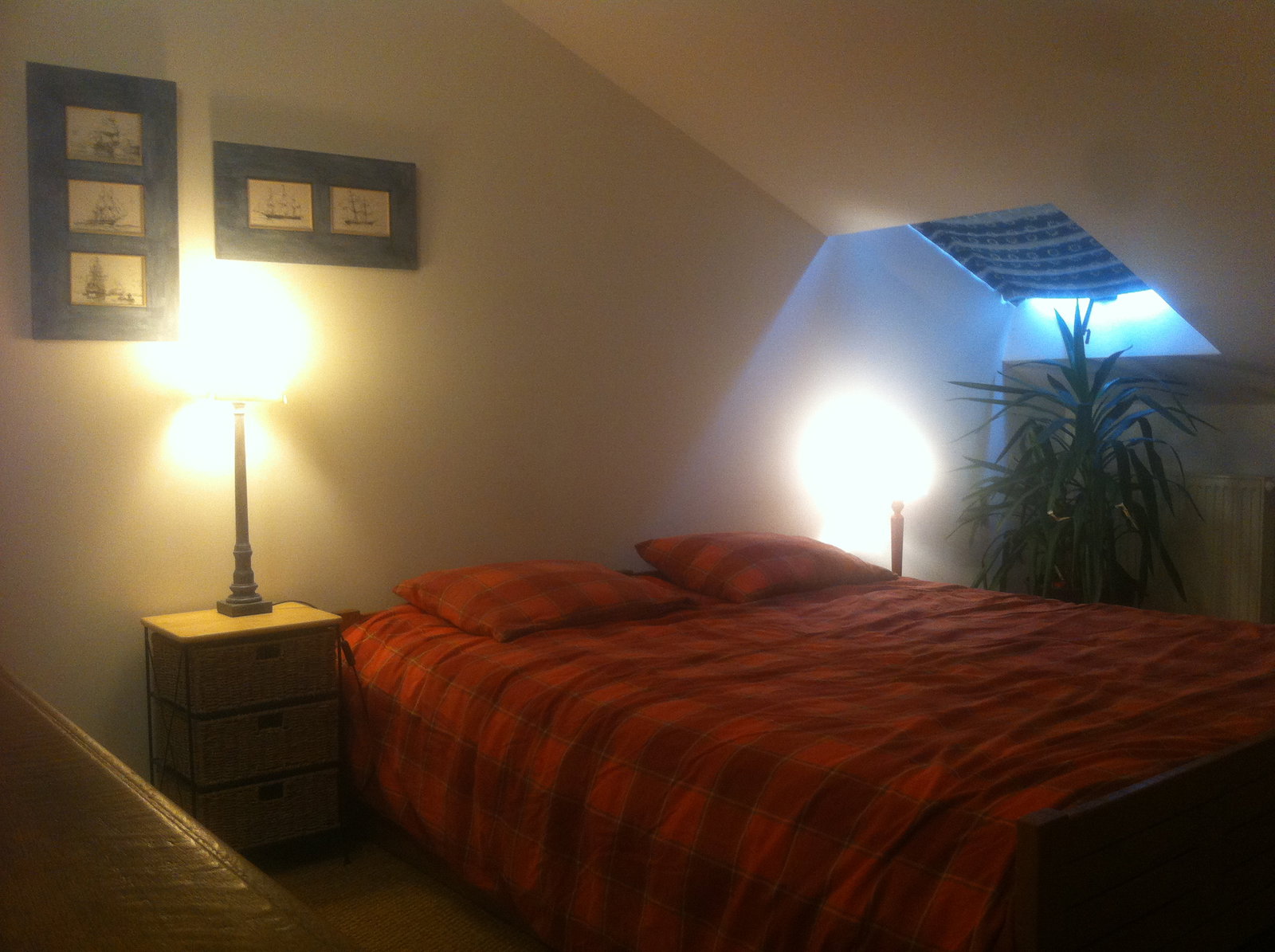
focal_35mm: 35
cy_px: 476
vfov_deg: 40.6
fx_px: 1287
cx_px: 638
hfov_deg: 52.7
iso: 160
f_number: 2.8
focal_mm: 3.85
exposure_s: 1/17
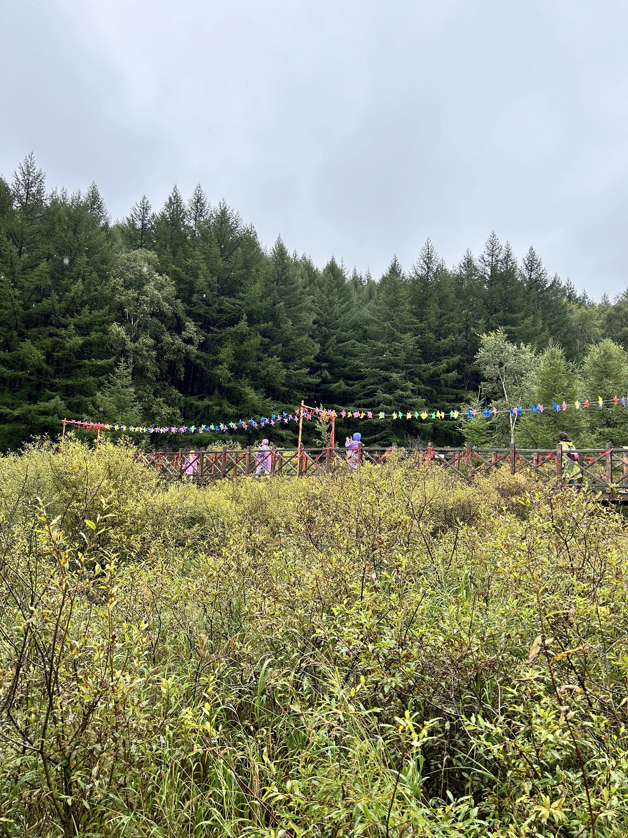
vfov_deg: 67.3
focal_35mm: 26
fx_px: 629
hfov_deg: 53.1
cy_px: 419
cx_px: 314
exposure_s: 1/1869
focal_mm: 5.7
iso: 50
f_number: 1.5
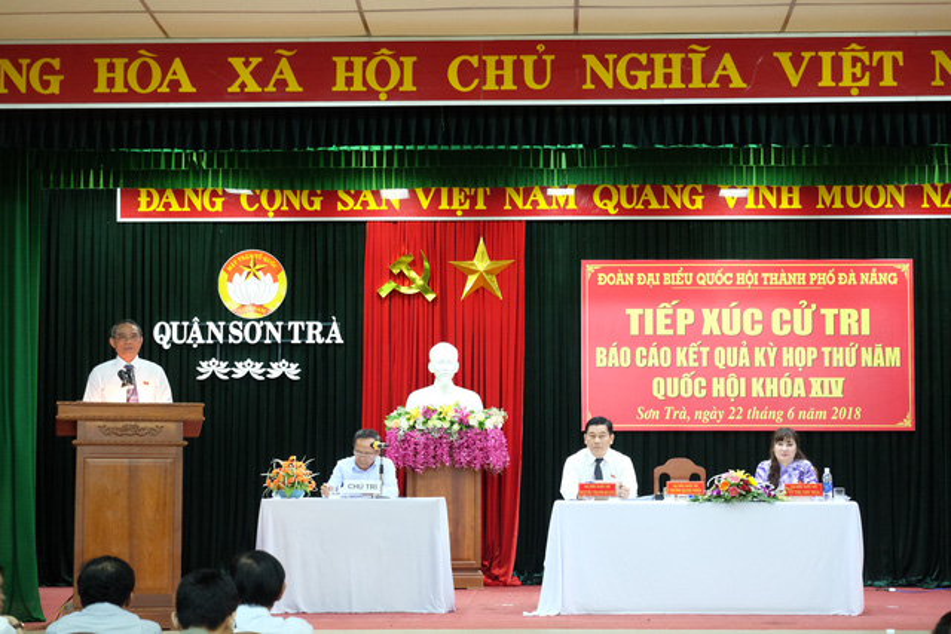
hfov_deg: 27.0
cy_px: 317
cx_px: 476
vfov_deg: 18.2
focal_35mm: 75
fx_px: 1982
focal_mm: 50
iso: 2000
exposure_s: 1/20
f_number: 4.5
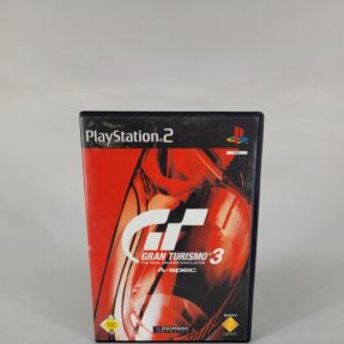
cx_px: 174
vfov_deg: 49.9
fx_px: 360
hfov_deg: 51.1
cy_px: 239
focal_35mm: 32
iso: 40
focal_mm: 5.4
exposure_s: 1/266
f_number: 1.8
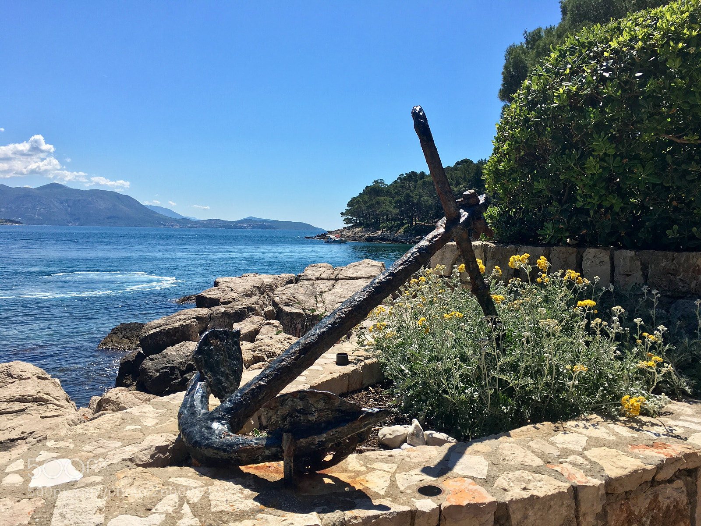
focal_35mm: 29
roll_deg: +0.9
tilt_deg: -5.3
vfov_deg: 48.2
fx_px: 587
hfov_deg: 61.7
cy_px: 263
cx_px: 350
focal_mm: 4.15
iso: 25
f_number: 2.2
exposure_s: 1/1923
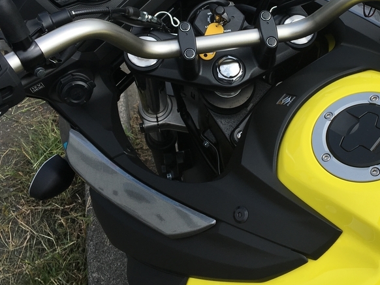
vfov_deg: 28.1
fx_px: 560
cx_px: 245
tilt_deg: -39.2
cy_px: 63
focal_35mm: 51
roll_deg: +2.2
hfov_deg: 37.2
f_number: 2.2
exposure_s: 1/1304
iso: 25
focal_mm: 4.15
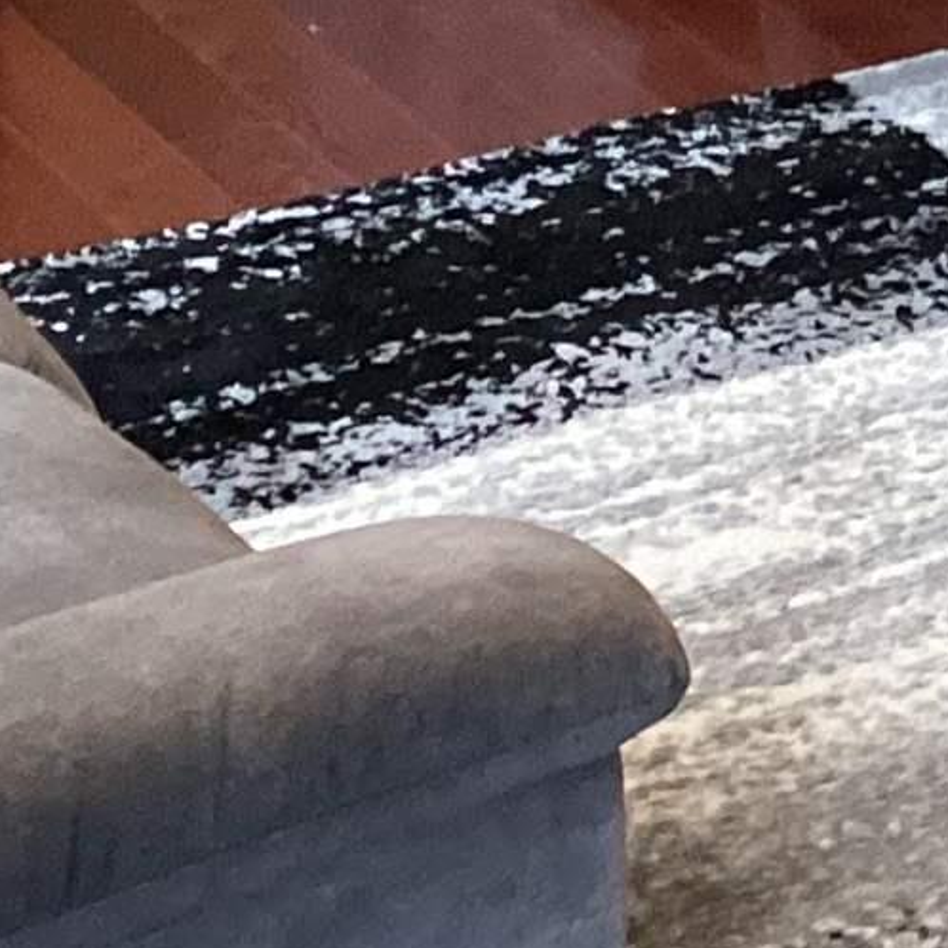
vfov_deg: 9.9
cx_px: 1690
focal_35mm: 169
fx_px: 5236
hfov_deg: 9.8
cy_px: -655
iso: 320
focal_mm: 3.3
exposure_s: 1/40
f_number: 2.4
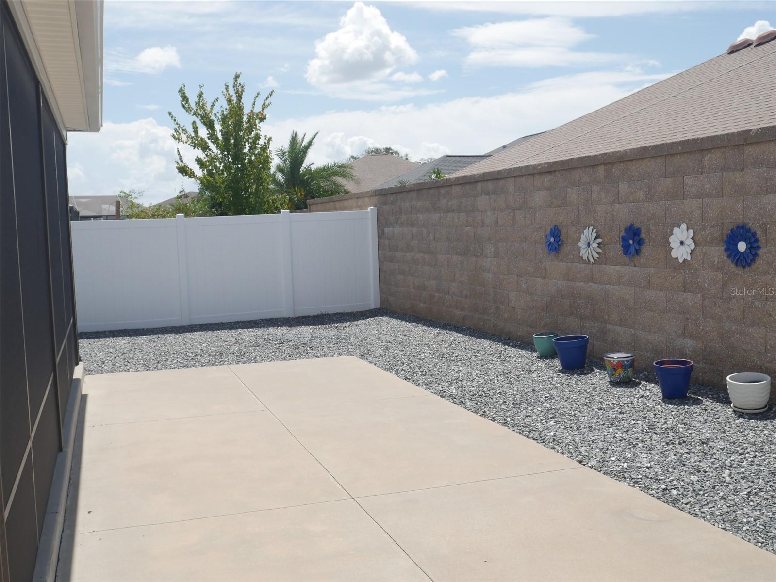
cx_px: 388
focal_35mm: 36
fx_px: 807
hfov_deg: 51.3
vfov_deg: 39.7
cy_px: 291
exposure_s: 1/500
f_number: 9
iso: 200
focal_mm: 18
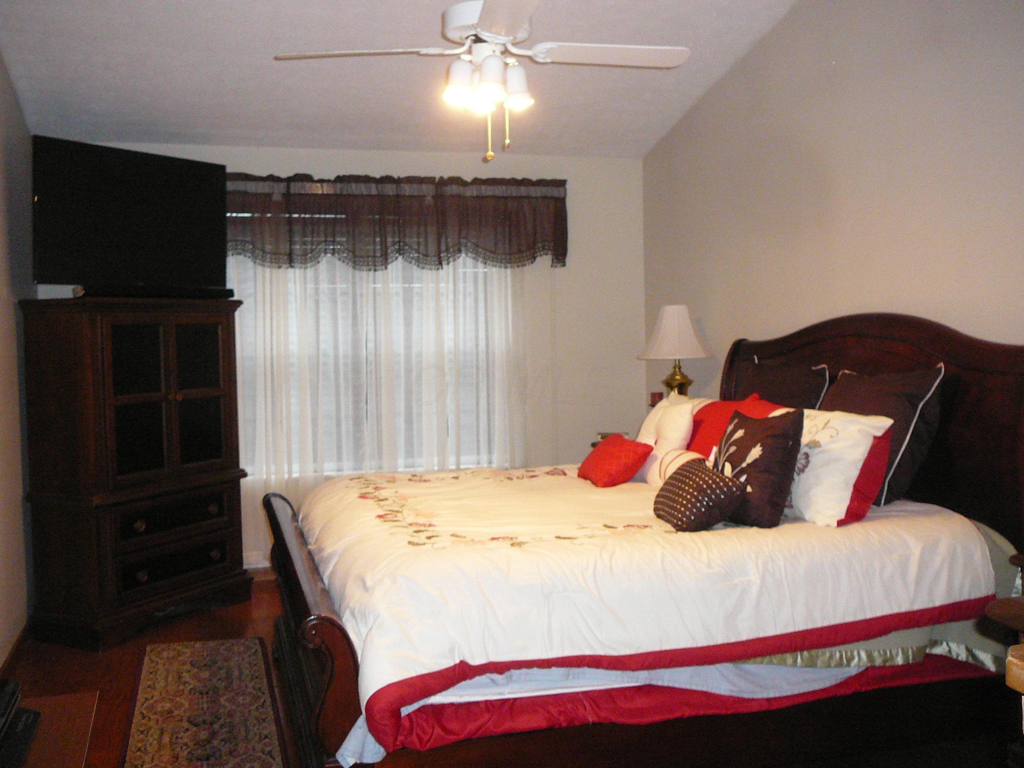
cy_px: 384
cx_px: 512
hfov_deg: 52.6
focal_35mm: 35
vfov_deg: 40.7
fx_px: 1035
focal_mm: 5.2
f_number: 2.8
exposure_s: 1/30
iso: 320
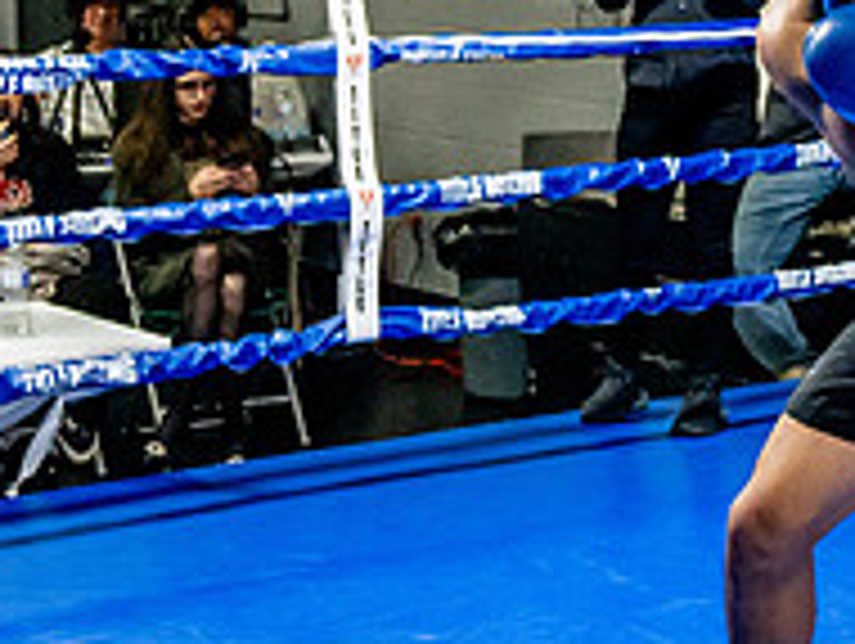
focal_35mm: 123
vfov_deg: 12.0
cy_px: 43
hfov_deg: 15.4
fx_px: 3042
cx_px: 1030
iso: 5000
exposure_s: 1/800
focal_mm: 28
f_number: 2.8
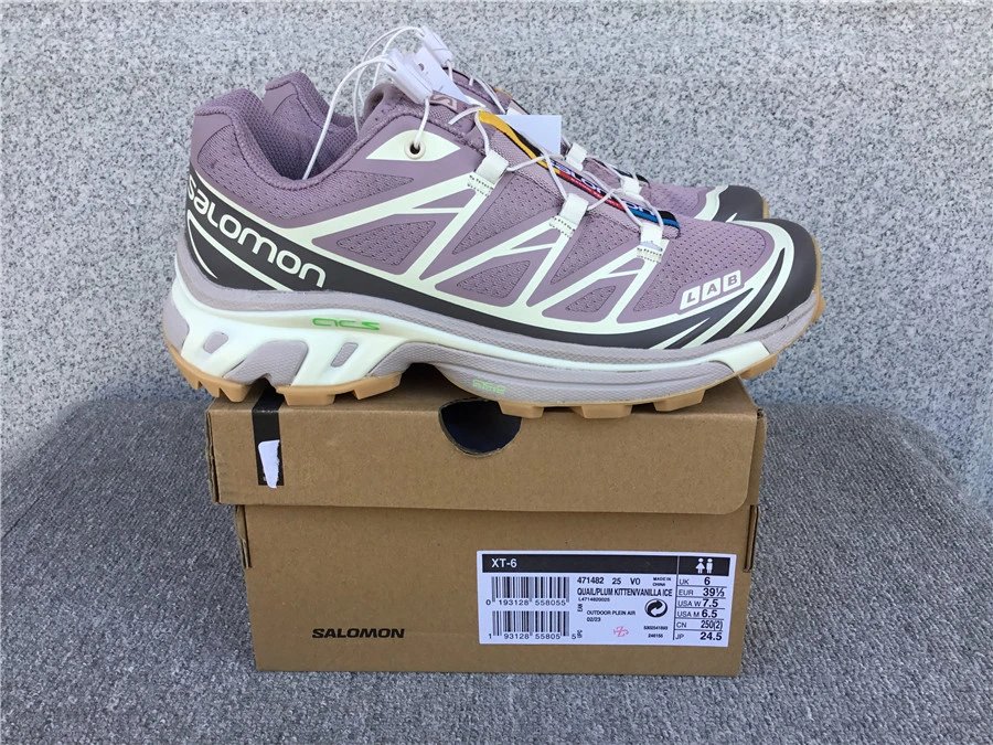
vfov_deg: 45.4
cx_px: 496
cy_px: 372
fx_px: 889
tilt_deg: -22.2
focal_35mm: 31
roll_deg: +0.6
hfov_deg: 58.4
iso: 25
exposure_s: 1/159
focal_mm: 3.3
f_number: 2.4
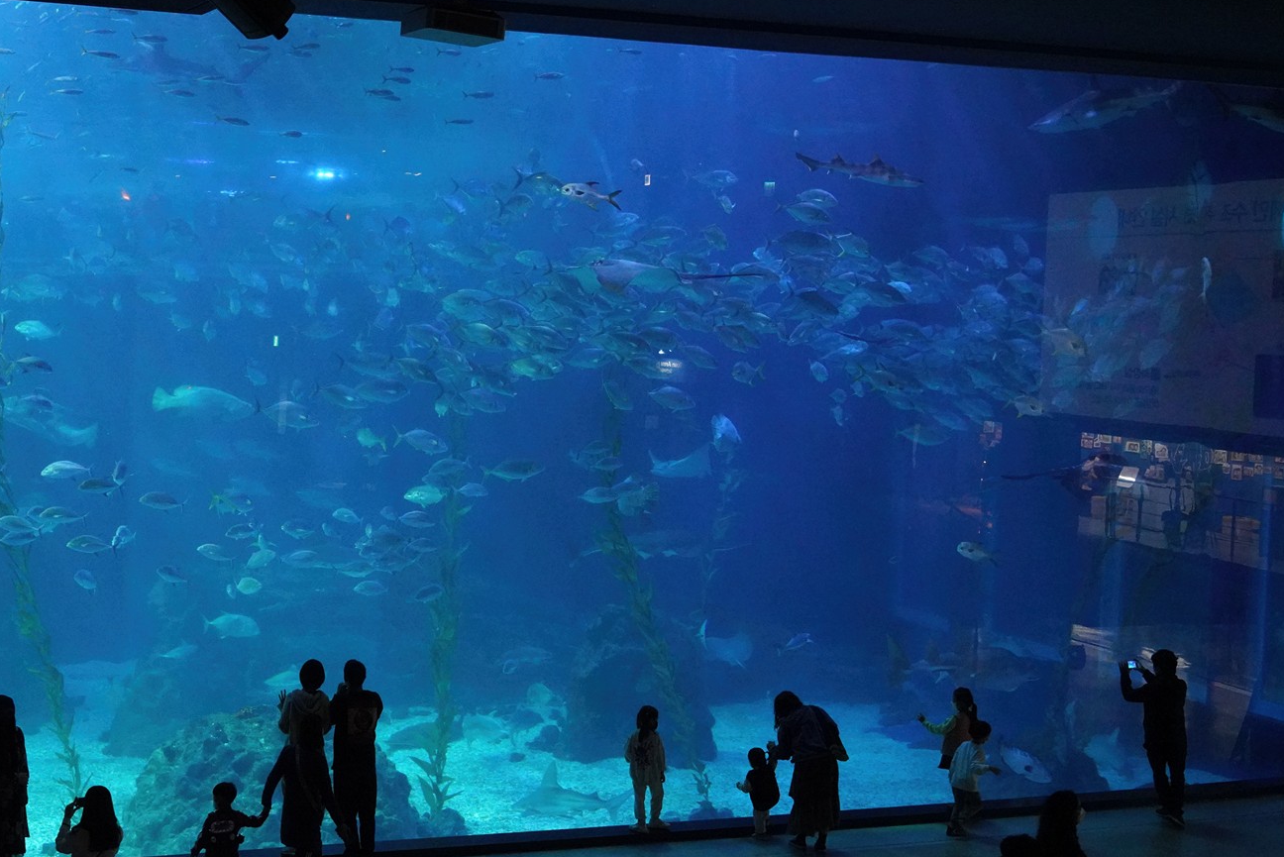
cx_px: 303
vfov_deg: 25.0
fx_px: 1927
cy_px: 329
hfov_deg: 35.9
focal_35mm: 54
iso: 10000
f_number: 5
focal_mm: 35
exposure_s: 1/100
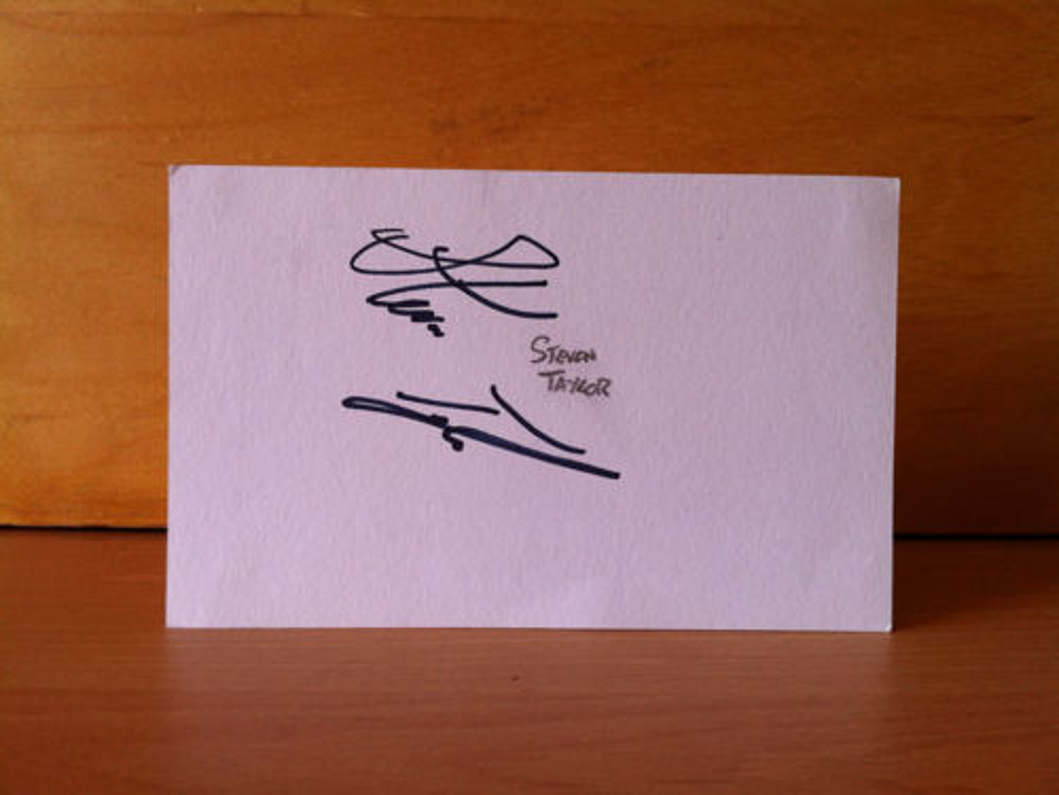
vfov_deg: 40.7
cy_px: 398
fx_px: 1071
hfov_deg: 52.6
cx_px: 530
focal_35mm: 35
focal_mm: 3.85
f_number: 2.8
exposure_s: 1/15
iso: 100
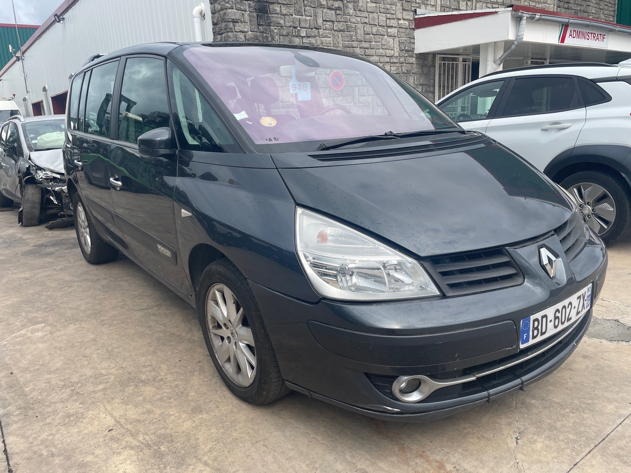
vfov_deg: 53.1
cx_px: 316
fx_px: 474
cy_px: 236
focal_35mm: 26
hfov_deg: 67.3
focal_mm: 4.2
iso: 32
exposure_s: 1/1887
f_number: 1.6
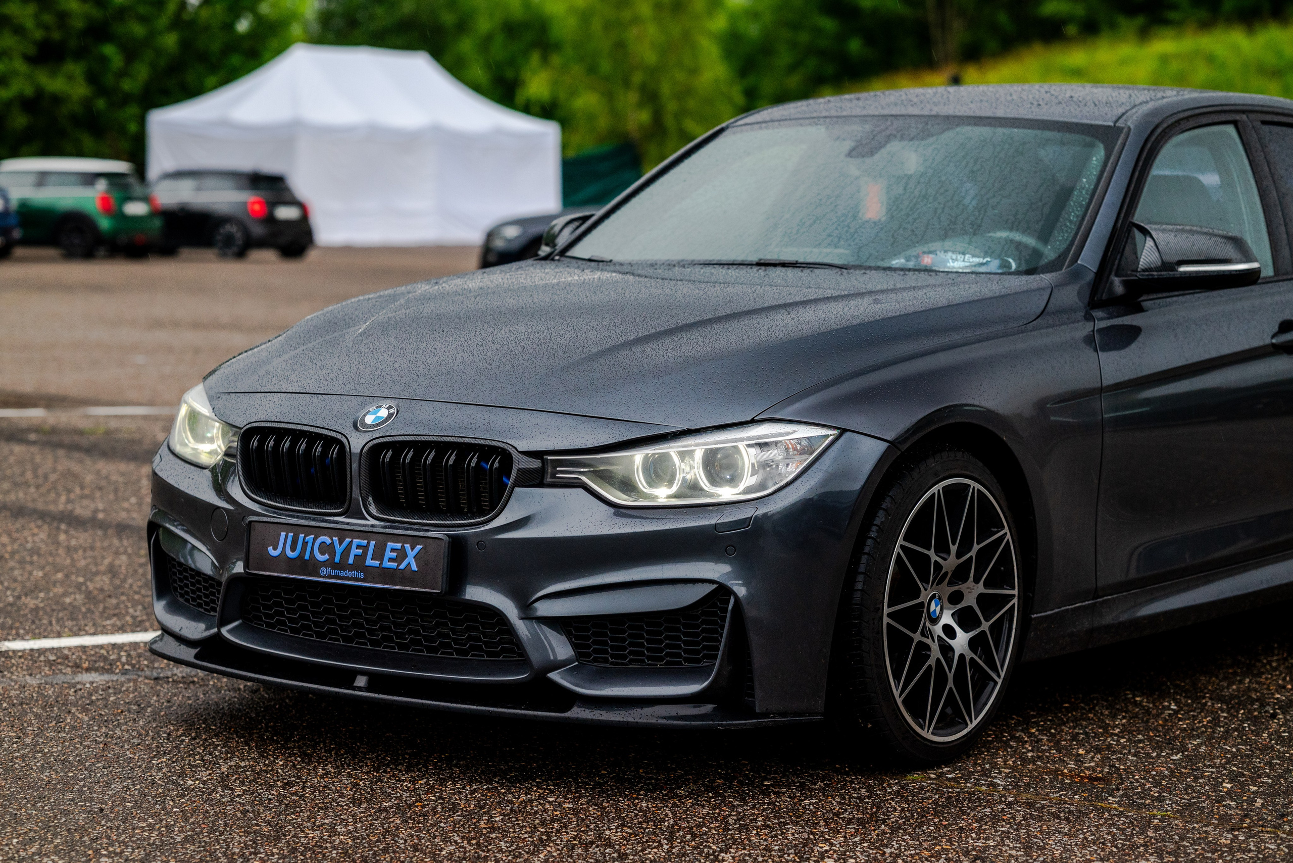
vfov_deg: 16.1
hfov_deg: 23.9
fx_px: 3054
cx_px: 646
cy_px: 432
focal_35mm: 85
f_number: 3.2
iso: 800
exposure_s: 1/250
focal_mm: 85
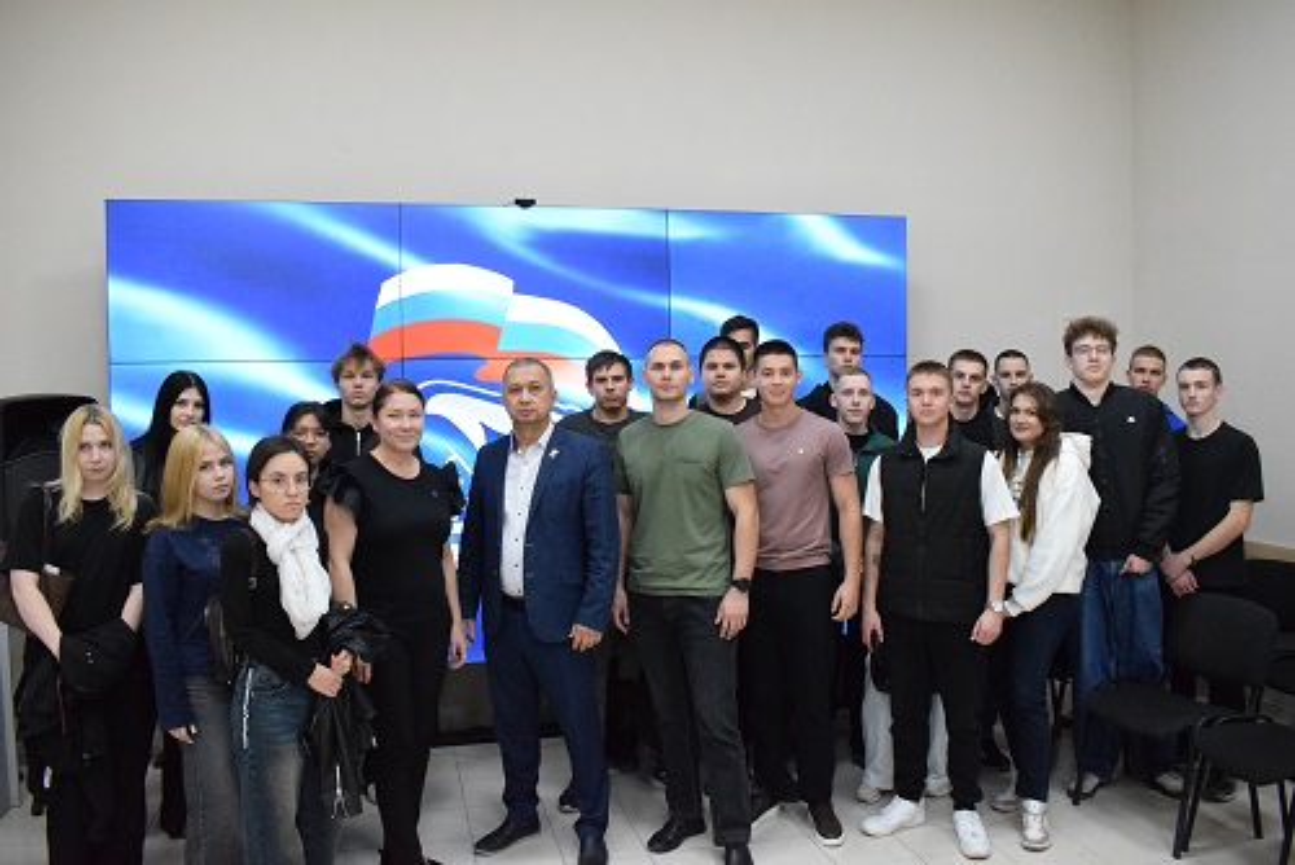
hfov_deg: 61.9
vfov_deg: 43.7
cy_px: 432
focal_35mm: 30
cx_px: 648
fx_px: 1080
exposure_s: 1/250
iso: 6400
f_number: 6.3
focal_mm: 20
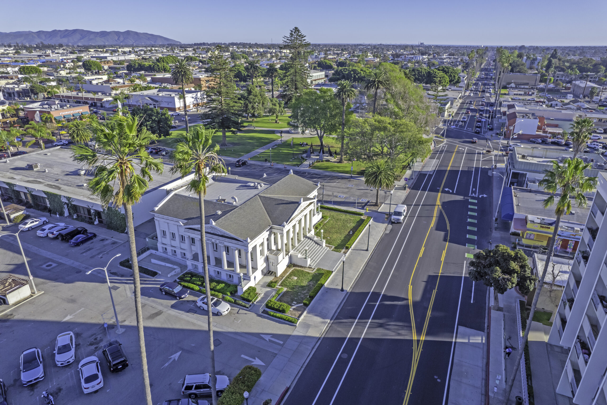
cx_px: 304
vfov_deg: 57.2
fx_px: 371
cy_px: 202
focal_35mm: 22
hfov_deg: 78.6
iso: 100
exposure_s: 1/1250
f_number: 2.8
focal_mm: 8.38
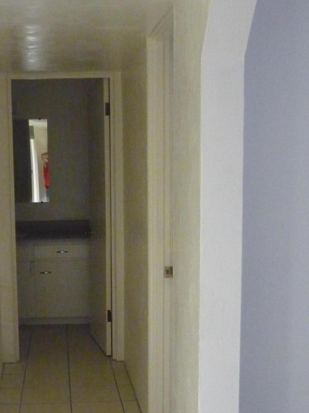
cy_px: 261
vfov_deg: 33.6
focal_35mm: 57
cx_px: 94
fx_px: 679
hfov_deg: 25.5
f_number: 2.8
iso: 800
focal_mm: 5.5
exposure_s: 1/60
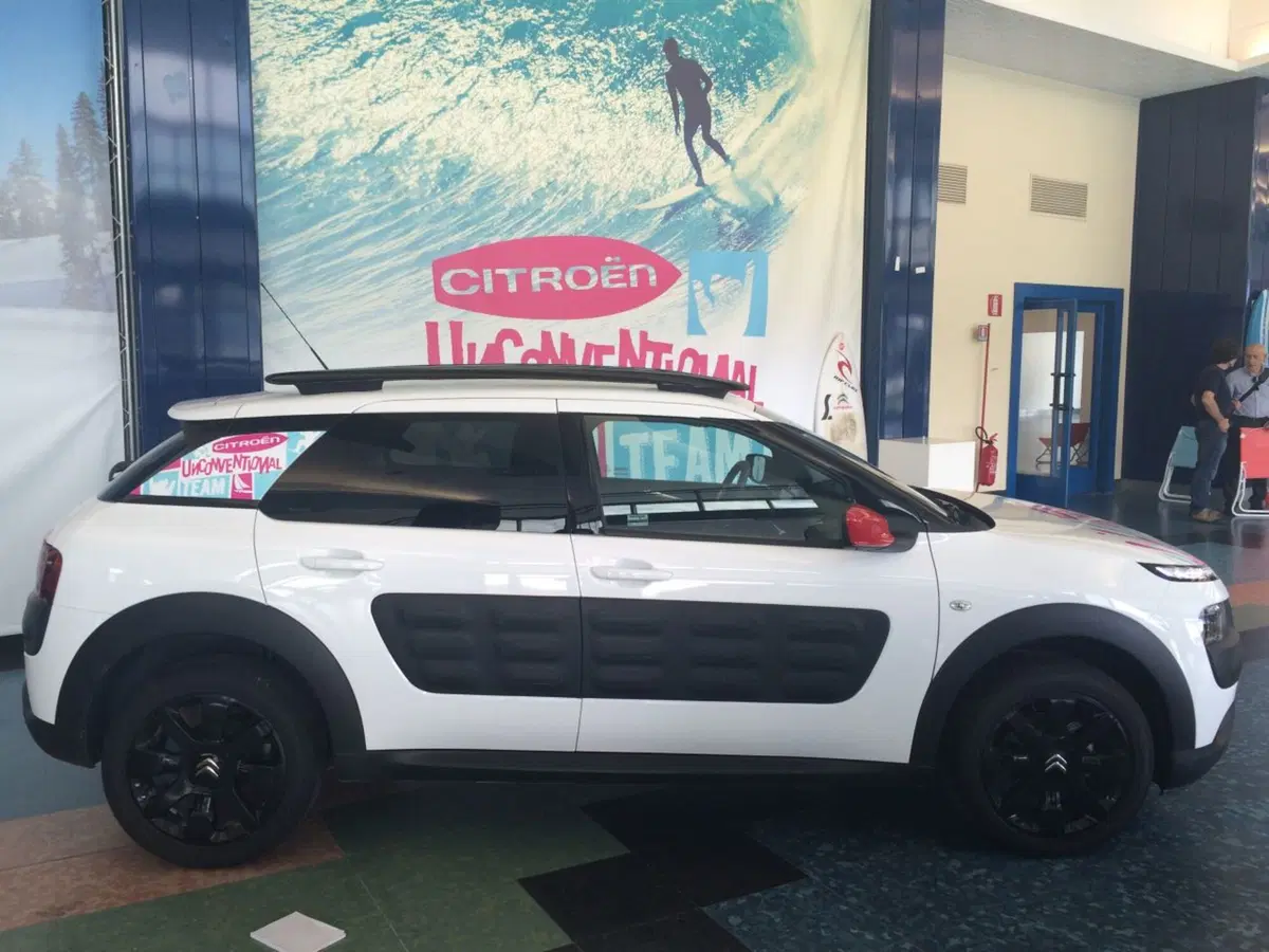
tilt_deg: -5.8
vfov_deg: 48.2
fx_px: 1063
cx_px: 634
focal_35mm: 29
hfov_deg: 61.7
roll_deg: +1.1
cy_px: 476
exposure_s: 1/50
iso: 40
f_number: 2.2
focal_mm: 4.15
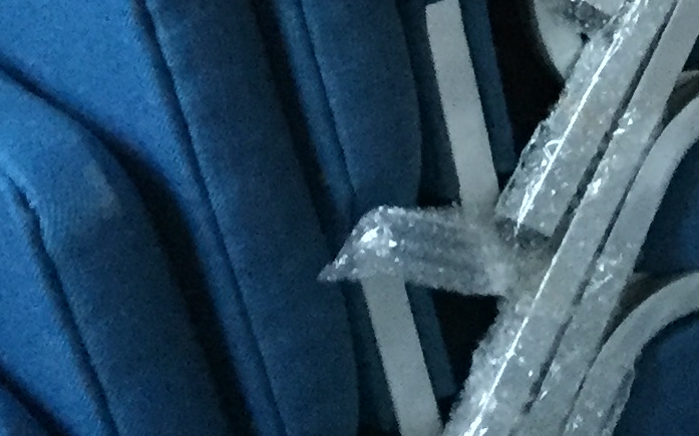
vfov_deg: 8.1
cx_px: 1358
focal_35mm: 144
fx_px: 2742
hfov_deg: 12.8
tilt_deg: -1.9
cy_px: -735
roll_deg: +0.6
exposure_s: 1/20
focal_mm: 4.15
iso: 250
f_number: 2.2
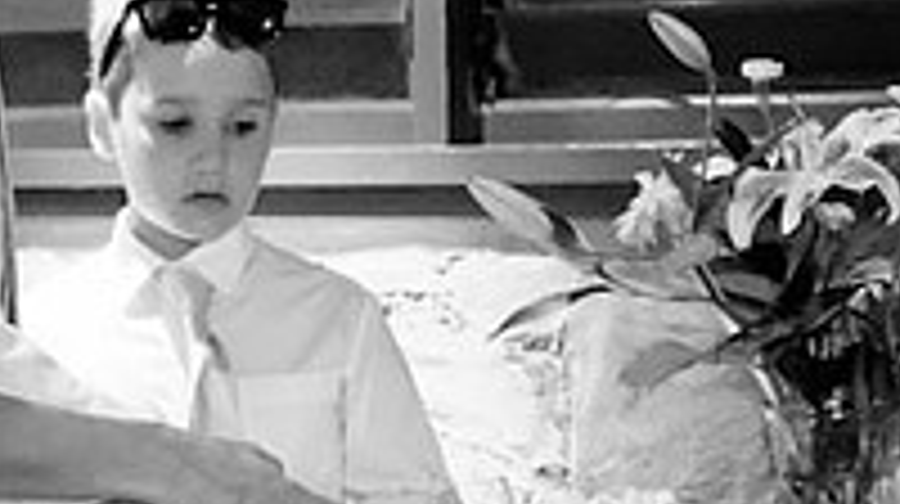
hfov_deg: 13.9
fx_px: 3695
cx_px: 284
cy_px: 106
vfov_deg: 7.8
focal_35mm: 155
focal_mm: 34
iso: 3200
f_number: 2.8
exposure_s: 1/60
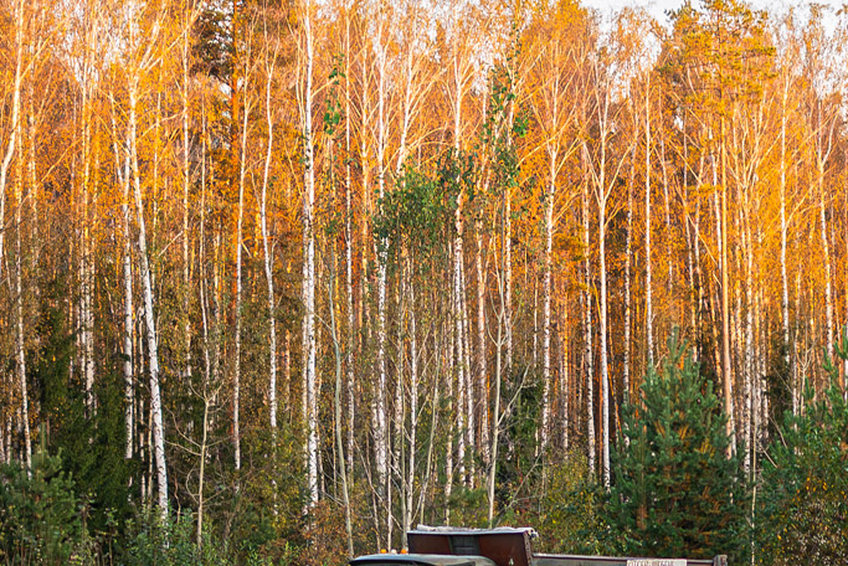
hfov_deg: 25.7
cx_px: 417
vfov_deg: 17.2
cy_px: 398
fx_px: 1862
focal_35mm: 79
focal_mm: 40
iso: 320
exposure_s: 1/500
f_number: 2
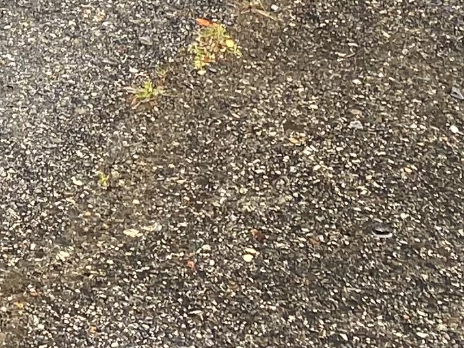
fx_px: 1971
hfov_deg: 11.9
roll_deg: -2.2
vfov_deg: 8.7
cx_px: -492
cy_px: -608
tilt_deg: -12.9
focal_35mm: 147
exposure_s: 1/122
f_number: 1.8
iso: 32
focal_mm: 4.25
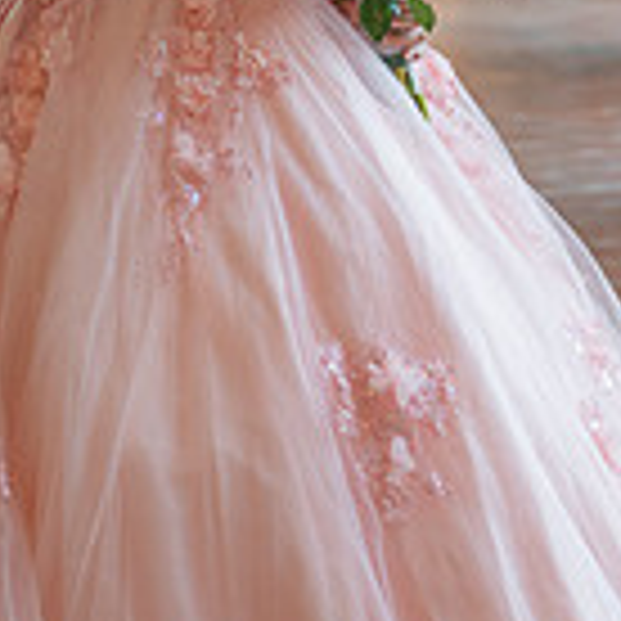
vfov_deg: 5.9
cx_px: 25
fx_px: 5927
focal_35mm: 292
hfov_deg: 6.0
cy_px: -351
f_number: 3.2
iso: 640
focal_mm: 70
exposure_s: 1/125
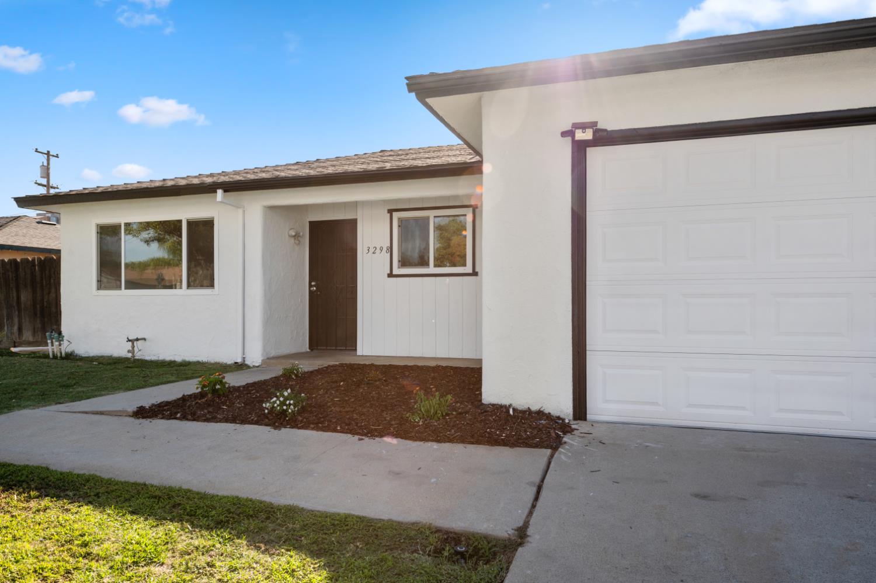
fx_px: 584
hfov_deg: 73.8
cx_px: 438
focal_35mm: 24
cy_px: 292
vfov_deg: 53.1
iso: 250
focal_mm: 24
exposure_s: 1/100
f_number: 9
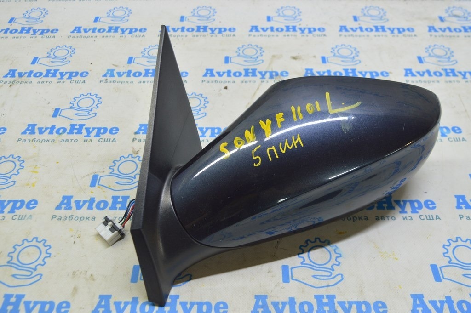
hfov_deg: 51.3
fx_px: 490
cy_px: 156
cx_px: 236
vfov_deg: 35.4
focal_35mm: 38
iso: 400
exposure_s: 1/20
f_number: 5.6
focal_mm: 25
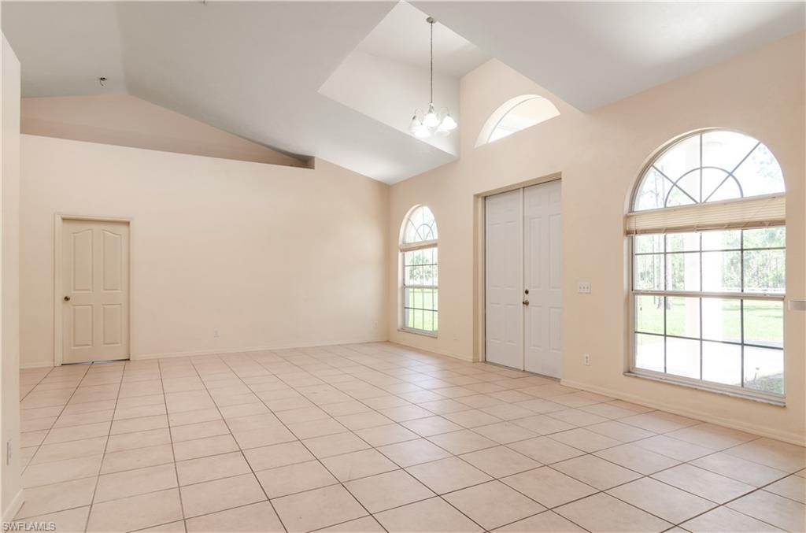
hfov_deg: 85.6
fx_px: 435
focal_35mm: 20
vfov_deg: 62.9
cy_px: 266
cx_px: 403
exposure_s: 1/6
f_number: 9
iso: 200
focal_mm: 13
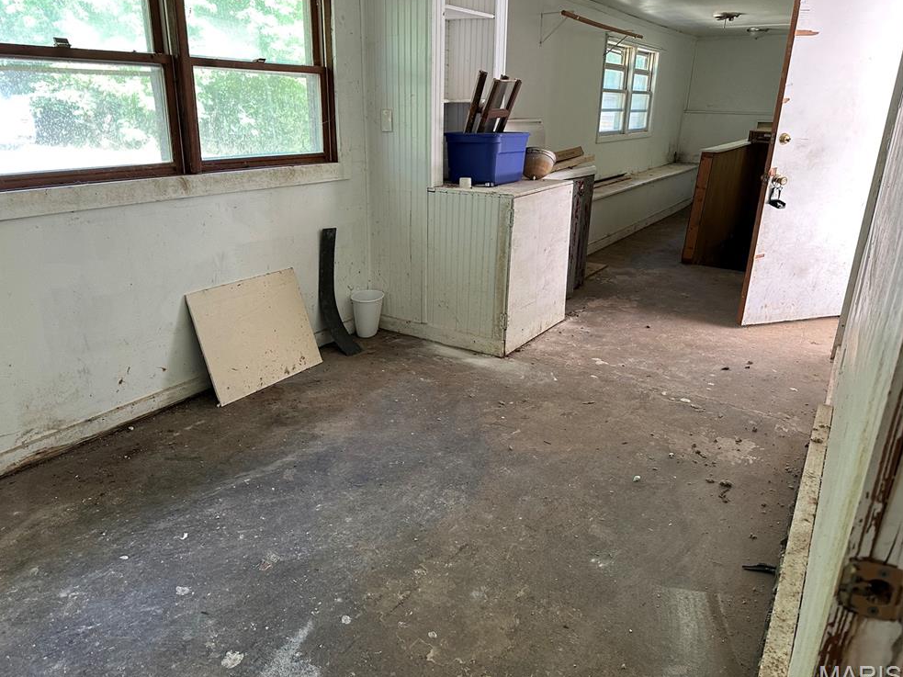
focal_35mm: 25
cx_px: 441
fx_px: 652
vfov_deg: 54.9
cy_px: 343
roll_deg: -1.0
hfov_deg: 69.4
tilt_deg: -20.4
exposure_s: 1/81
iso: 250
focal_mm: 6.86
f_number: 1.78
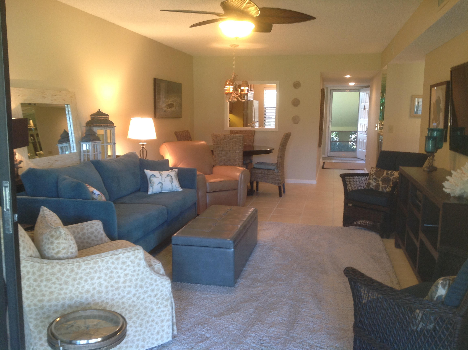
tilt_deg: -5.9
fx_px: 472
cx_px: 234
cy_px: 175
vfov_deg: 40.6
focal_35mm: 35
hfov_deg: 52.7
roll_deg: -2.4
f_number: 2.4
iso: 64
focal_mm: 4.28
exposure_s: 1/15
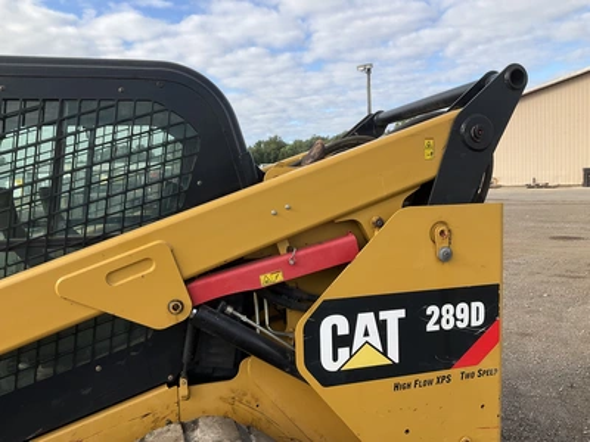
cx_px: 295
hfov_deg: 61.7
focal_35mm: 29
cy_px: 221
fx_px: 494
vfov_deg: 48.2
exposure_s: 1/1055
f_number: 1.8
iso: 25
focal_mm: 3
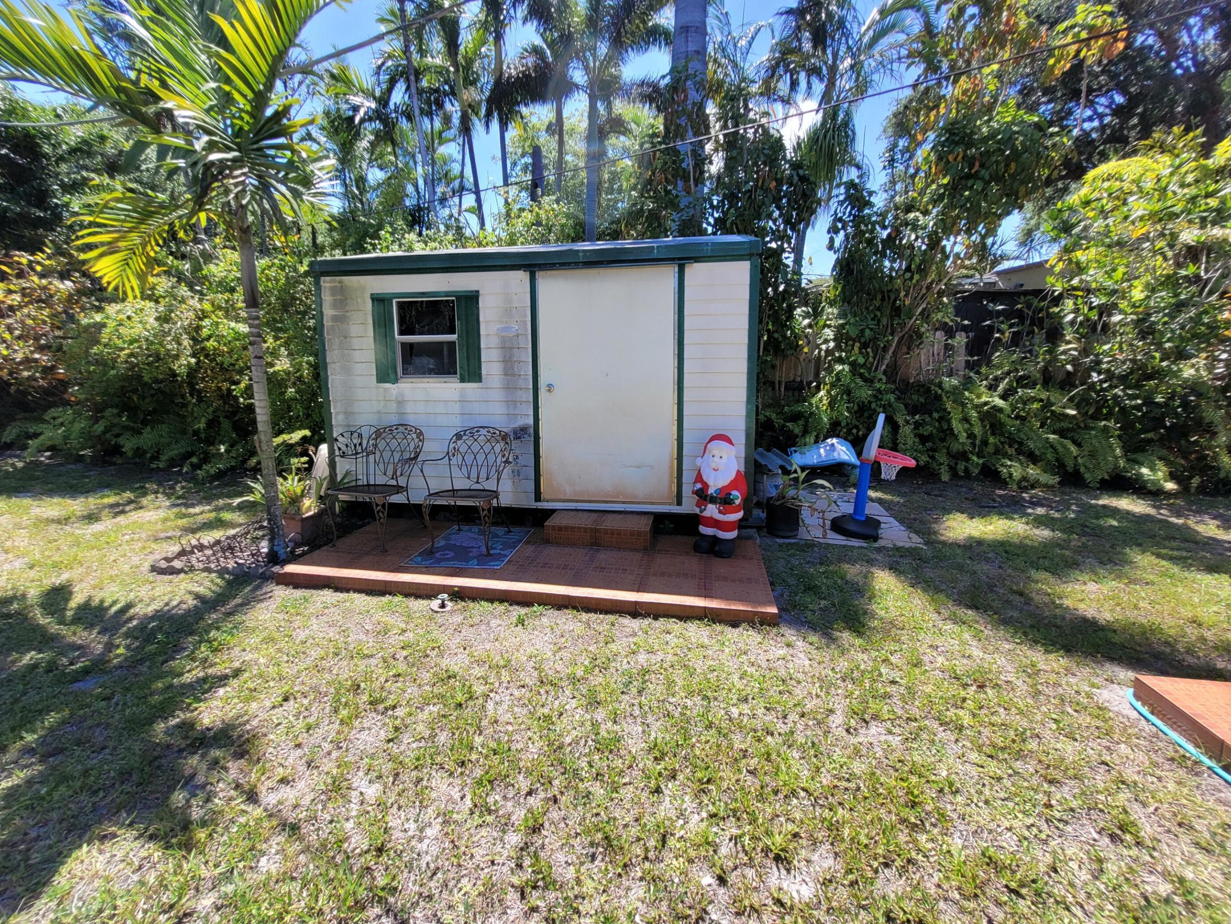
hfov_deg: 102.1
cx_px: 608
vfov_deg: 85.5
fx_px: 498
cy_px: 427
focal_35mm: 14
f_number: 2.2
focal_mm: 1.74
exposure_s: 1/667
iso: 40
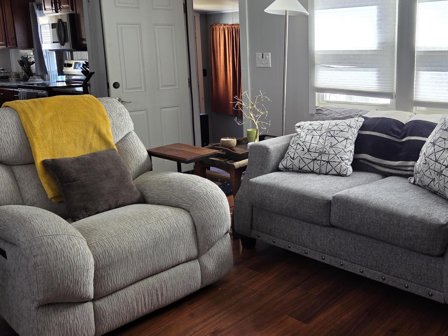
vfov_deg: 38.4
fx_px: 479
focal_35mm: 37
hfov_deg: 49.3
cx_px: 297
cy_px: 126
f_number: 1.8
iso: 80
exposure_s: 1/180
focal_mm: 5.4
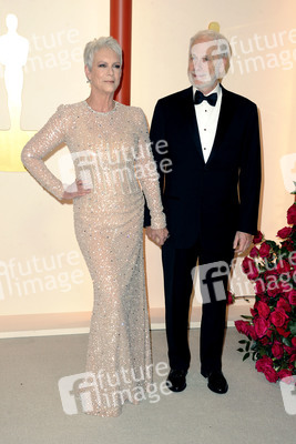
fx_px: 690
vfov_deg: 35.6
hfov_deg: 24.2
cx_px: 148
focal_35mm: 56
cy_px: 222
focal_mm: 56
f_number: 6.3
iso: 1600
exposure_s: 1/200
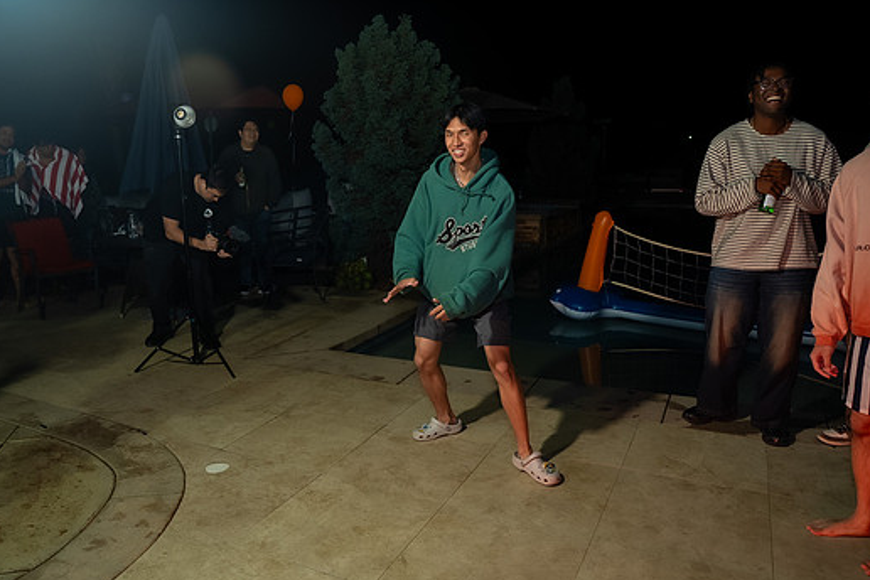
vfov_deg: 47.9
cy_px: 282
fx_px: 652
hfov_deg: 67.3
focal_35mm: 27
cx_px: 400
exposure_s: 1/160
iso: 1000
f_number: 2.8
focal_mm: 24
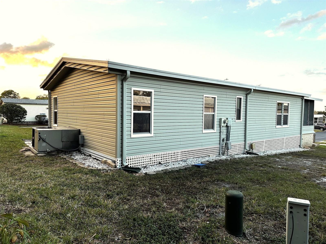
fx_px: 226
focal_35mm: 24
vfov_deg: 56.8
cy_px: 122
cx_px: 163
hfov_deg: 71.6
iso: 80
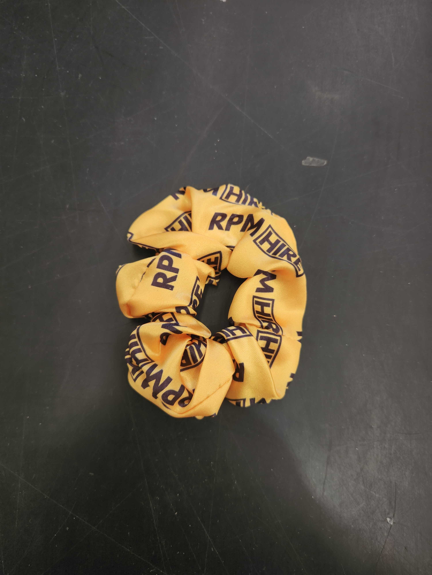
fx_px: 383
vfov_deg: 73.9
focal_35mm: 23
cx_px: 216
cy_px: 288
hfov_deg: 58.9
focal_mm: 5.4
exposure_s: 1/100
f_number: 1.8
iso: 32
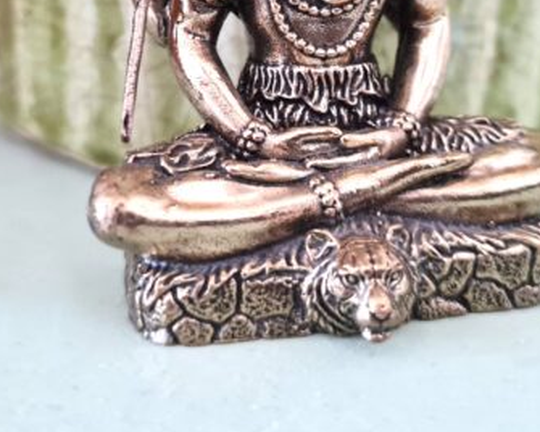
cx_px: 263
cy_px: 22
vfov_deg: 27.3
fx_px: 847
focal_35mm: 53
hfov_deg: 35.4
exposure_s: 1/40
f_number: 1.8
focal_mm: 5.4
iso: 640
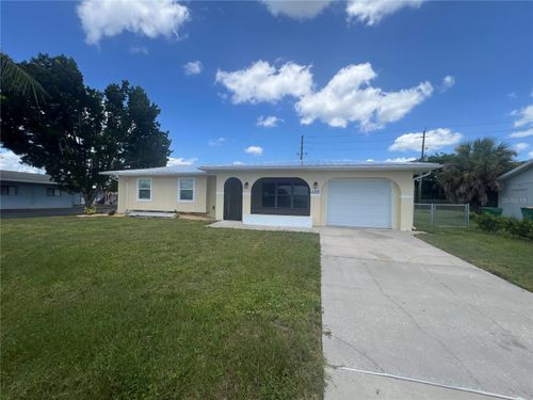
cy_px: 200
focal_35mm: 13
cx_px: 266
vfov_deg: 89.9
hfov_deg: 106.2
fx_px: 200
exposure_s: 1/1393
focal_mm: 1.57
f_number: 1.8
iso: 32
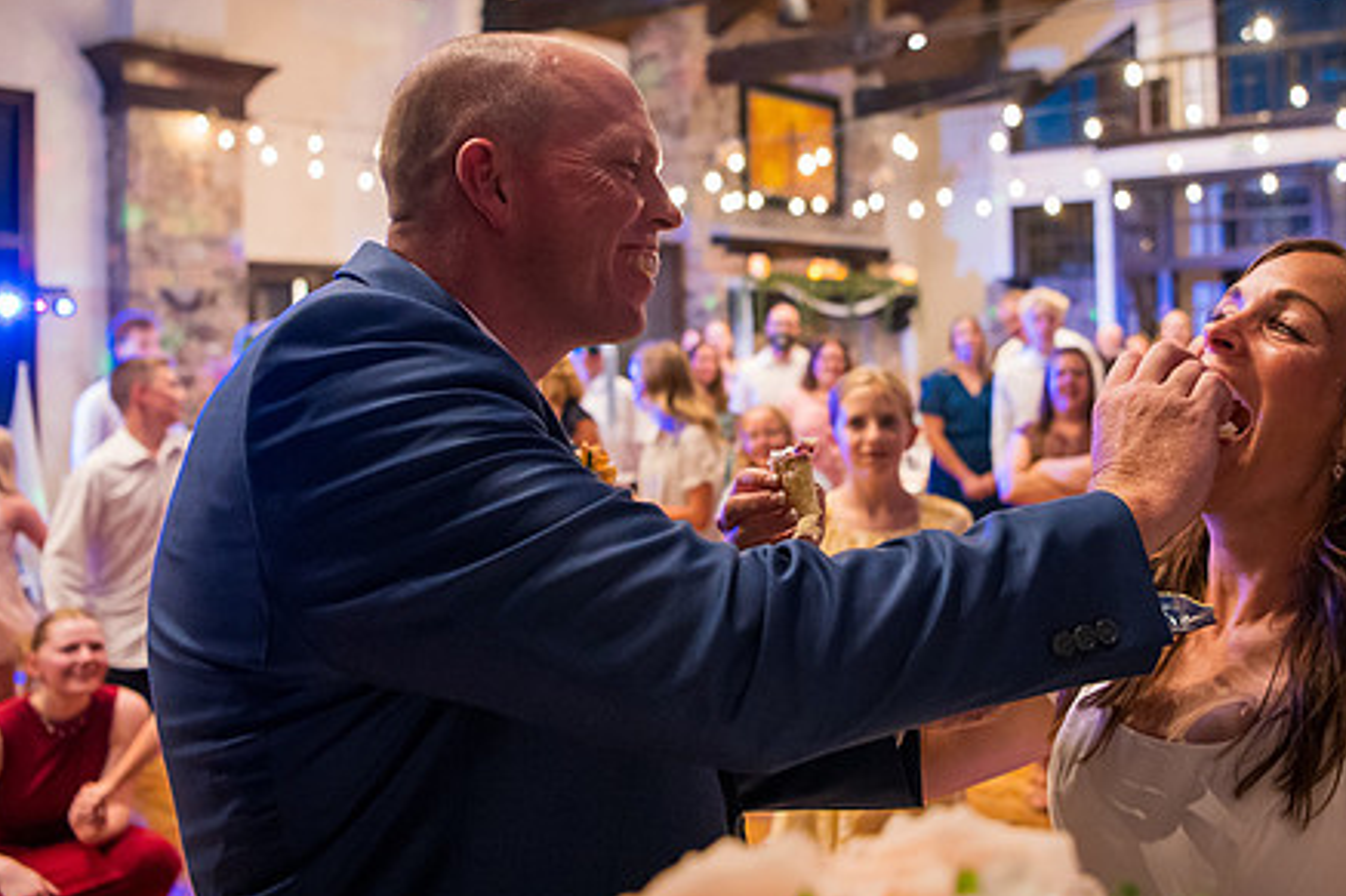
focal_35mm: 34
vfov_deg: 38.6
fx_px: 1271
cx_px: 850
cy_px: 329
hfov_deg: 55.1
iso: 6400
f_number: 2.8
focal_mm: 24
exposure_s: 1/80
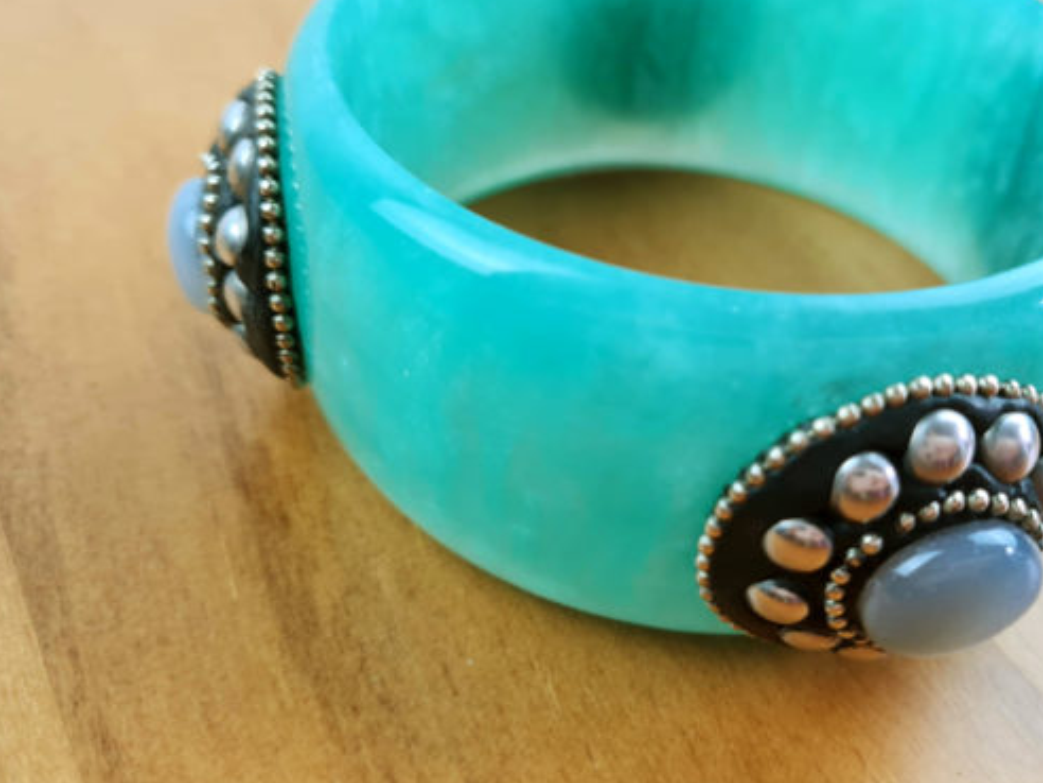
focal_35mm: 37
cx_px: 661
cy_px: 396
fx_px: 1115
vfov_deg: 38.7
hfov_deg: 49.6
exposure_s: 1/144
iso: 50
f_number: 1.8
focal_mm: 5.4
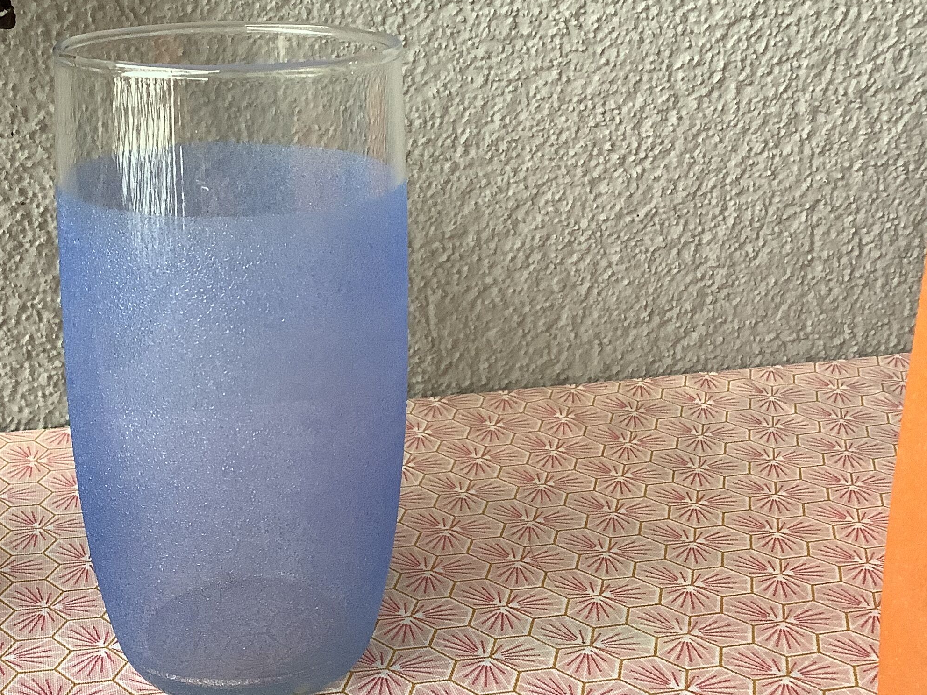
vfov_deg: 28.5
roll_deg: +1.4
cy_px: 380
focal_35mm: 51
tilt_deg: -18.7
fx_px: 1366
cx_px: 290
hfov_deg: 37.0
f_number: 2.4
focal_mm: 3.3
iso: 100
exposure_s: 1/60
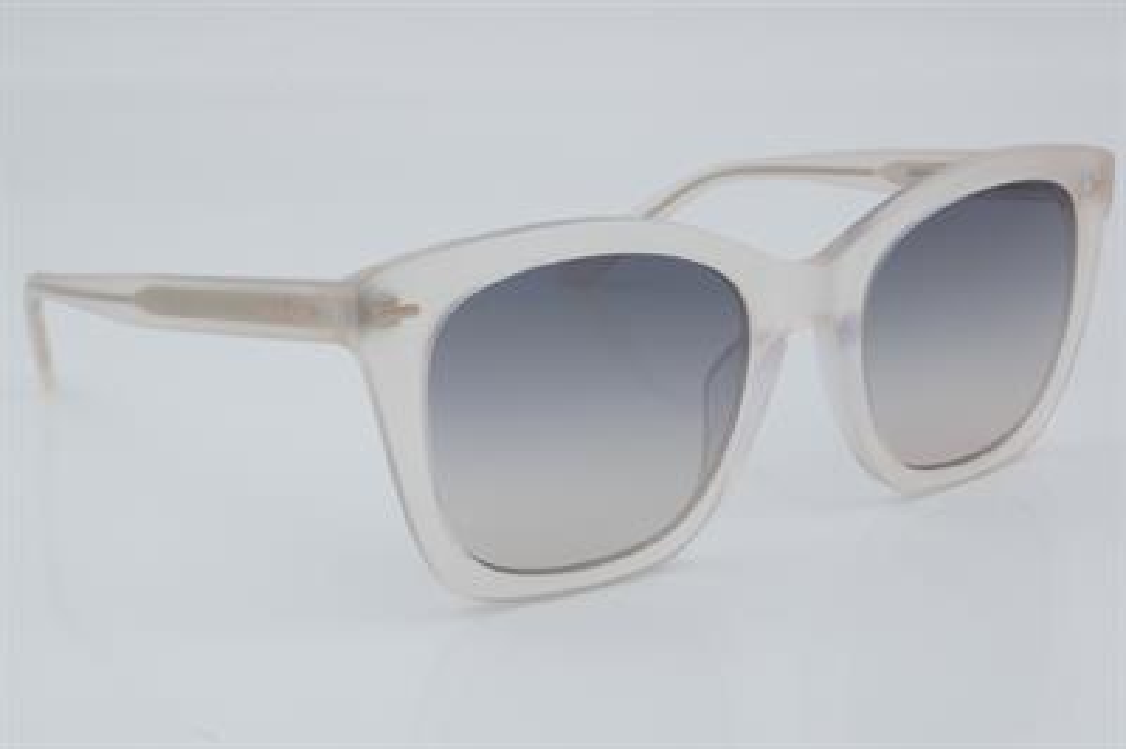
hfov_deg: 27.0
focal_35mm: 75
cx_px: 563
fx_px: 2344
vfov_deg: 18.2
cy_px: 374
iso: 100
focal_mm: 50
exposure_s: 1/4
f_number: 32
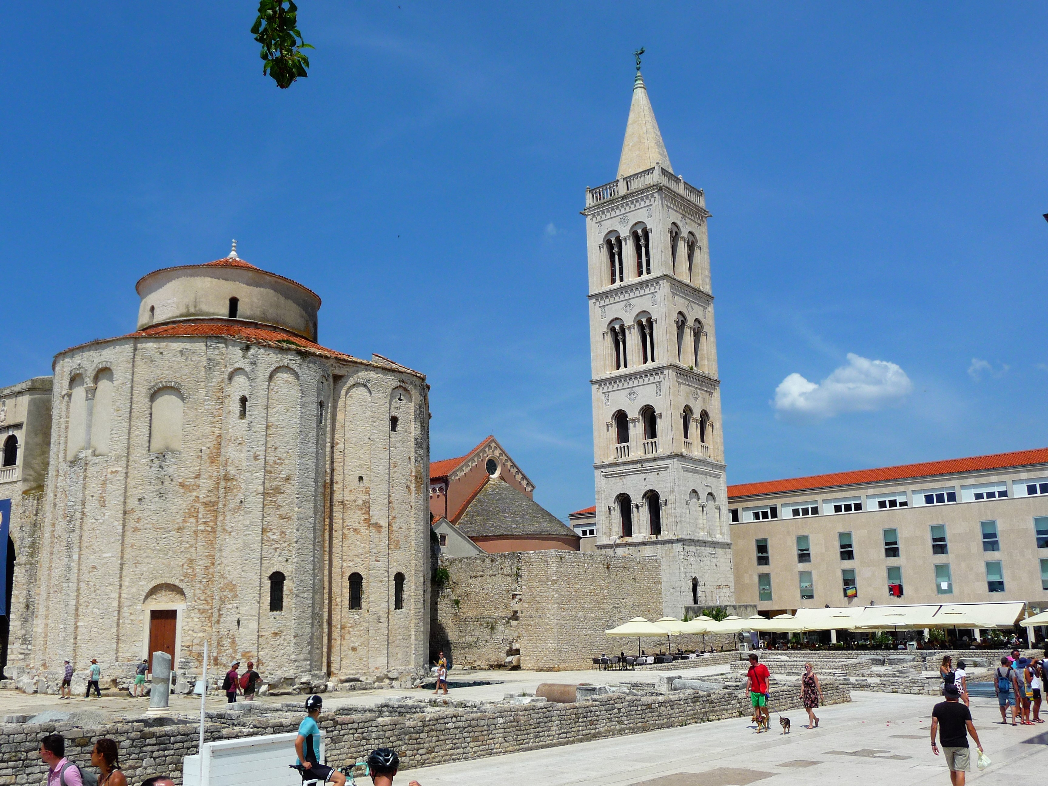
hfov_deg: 56.8
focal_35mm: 32
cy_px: 393
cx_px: 524
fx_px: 969
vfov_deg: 44.2
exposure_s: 1/500
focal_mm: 5.3
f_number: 8
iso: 100
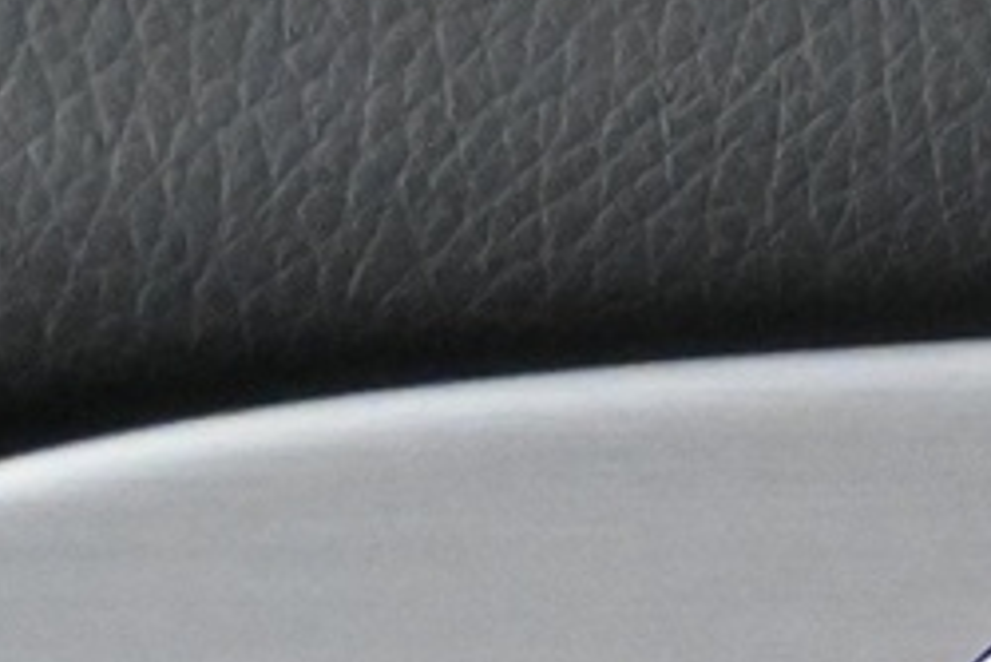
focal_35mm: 219
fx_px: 6028
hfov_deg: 8.0
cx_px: 3068
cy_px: 999
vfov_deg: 6.2
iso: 7200
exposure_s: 1/40
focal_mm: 22.5
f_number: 4
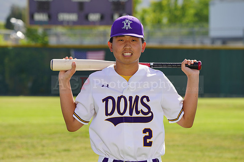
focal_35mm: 215
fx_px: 1456
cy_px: 81
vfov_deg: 6.4
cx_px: 122
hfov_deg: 9.6
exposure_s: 1/250
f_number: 8
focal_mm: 215
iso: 100
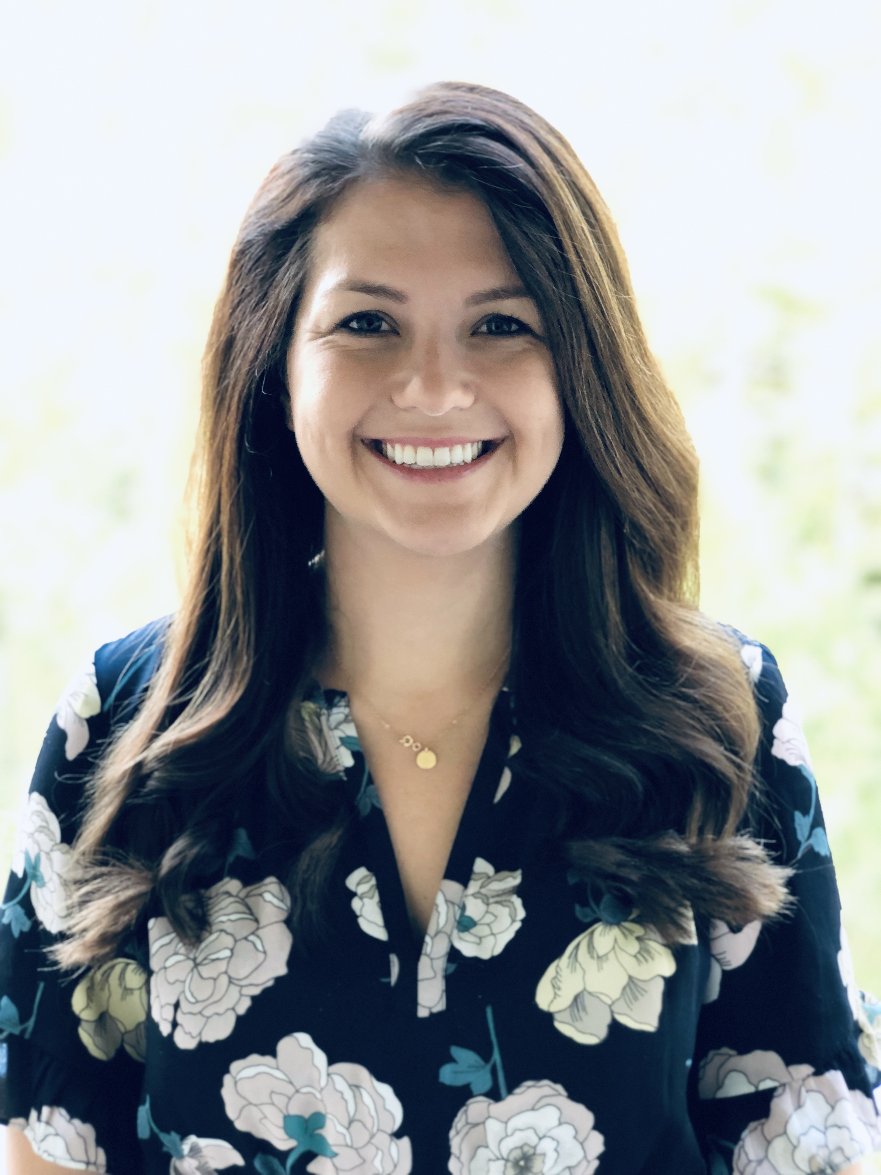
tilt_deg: -7.6
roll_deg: -0.6
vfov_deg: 36.8
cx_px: 440
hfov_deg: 28.0
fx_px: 1765
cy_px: 588
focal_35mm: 52
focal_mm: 6
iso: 125
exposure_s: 1/30
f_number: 2.4
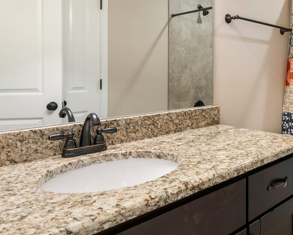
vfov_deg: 43.8
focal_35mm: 33
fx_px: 286
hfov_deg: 51.5
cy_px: 75
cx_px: 225
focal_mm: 16
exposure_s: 1/2
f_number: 9
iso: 800
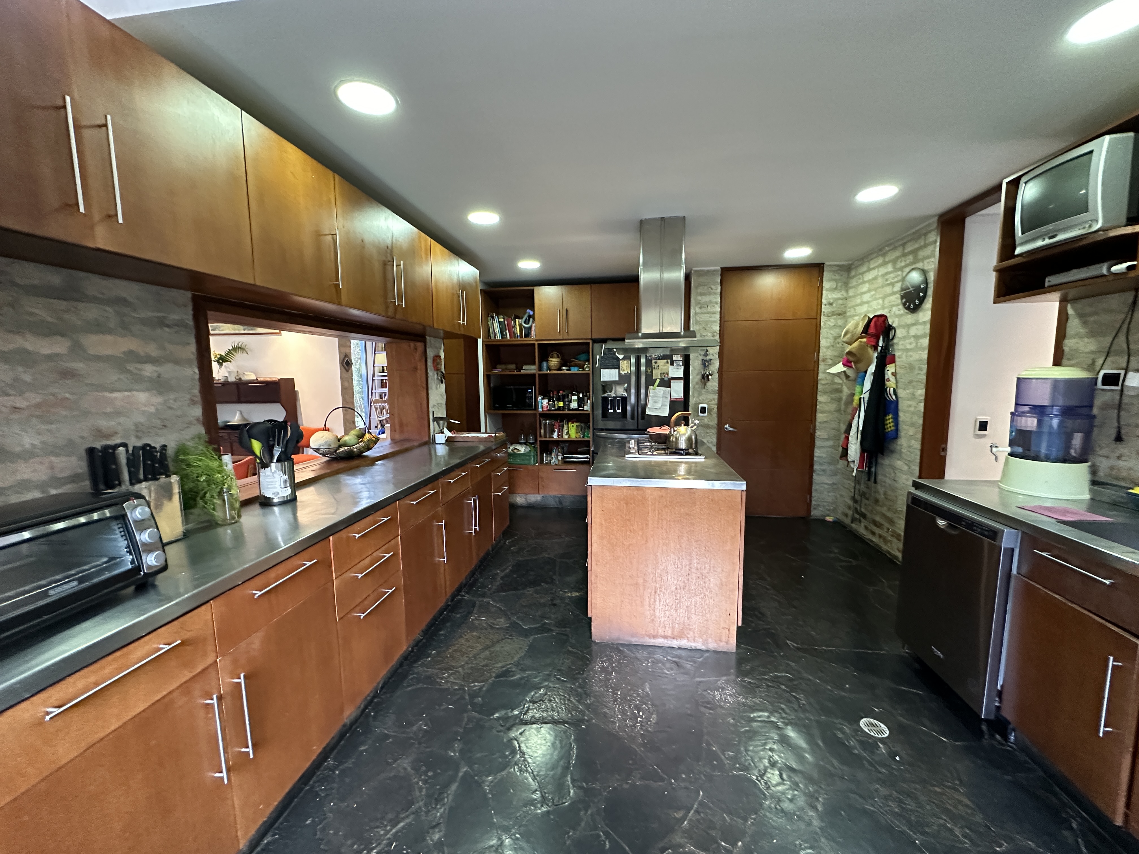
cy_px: 427
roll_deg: +0.5
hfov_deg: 102.1
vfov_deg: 85.7
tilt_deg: -6.2
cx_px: 570
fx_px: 461
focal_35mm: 14
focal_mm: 2.22
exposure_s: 1/60
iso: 640
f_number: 2.2
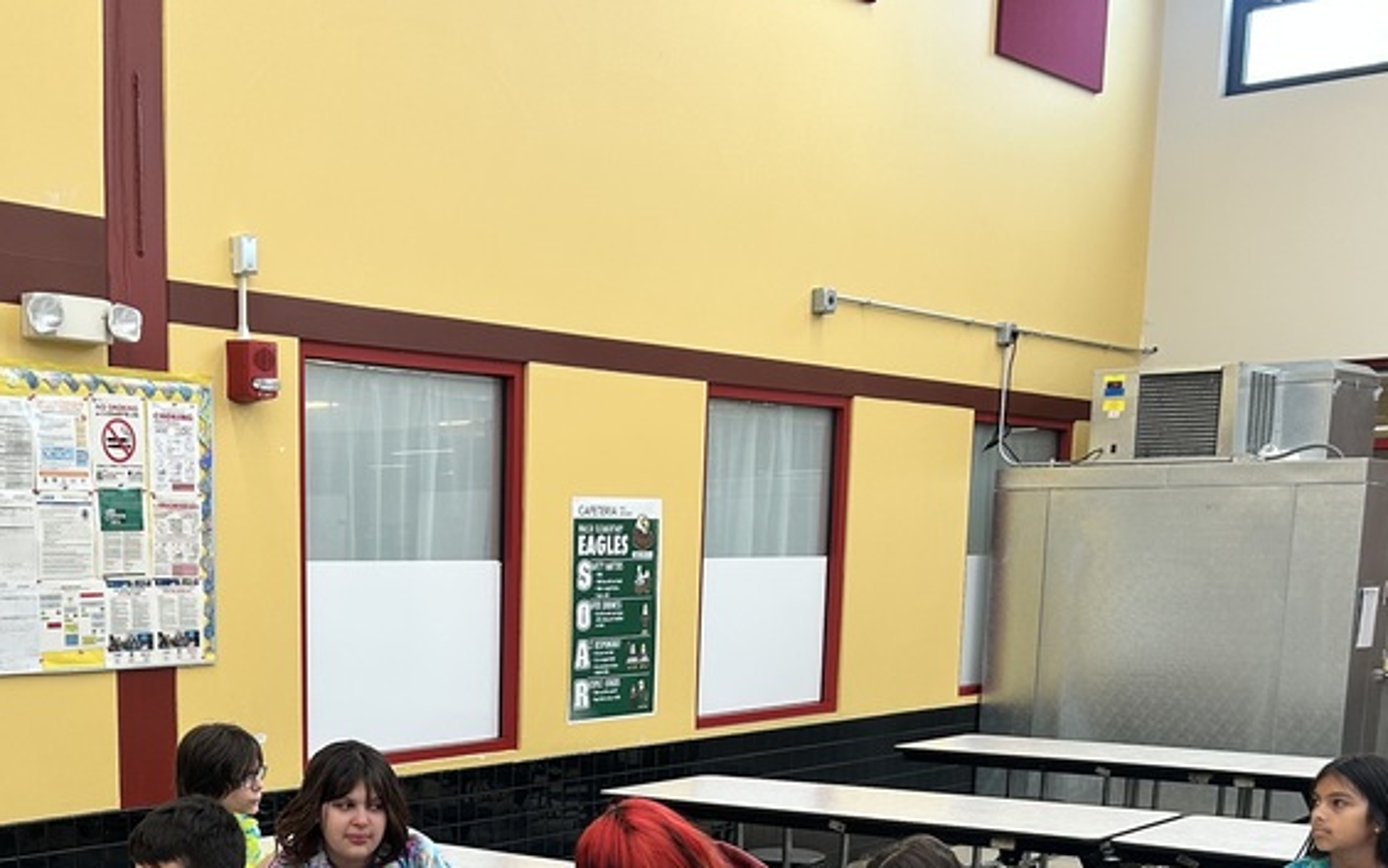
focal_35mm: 50
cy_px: 873
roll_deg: +0.2
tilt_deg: -9.4
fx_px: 1892
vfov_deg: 24.6
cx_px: 384
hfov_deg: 39.4
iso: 80
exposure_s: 1/120
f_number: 1.5
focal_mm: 5.7
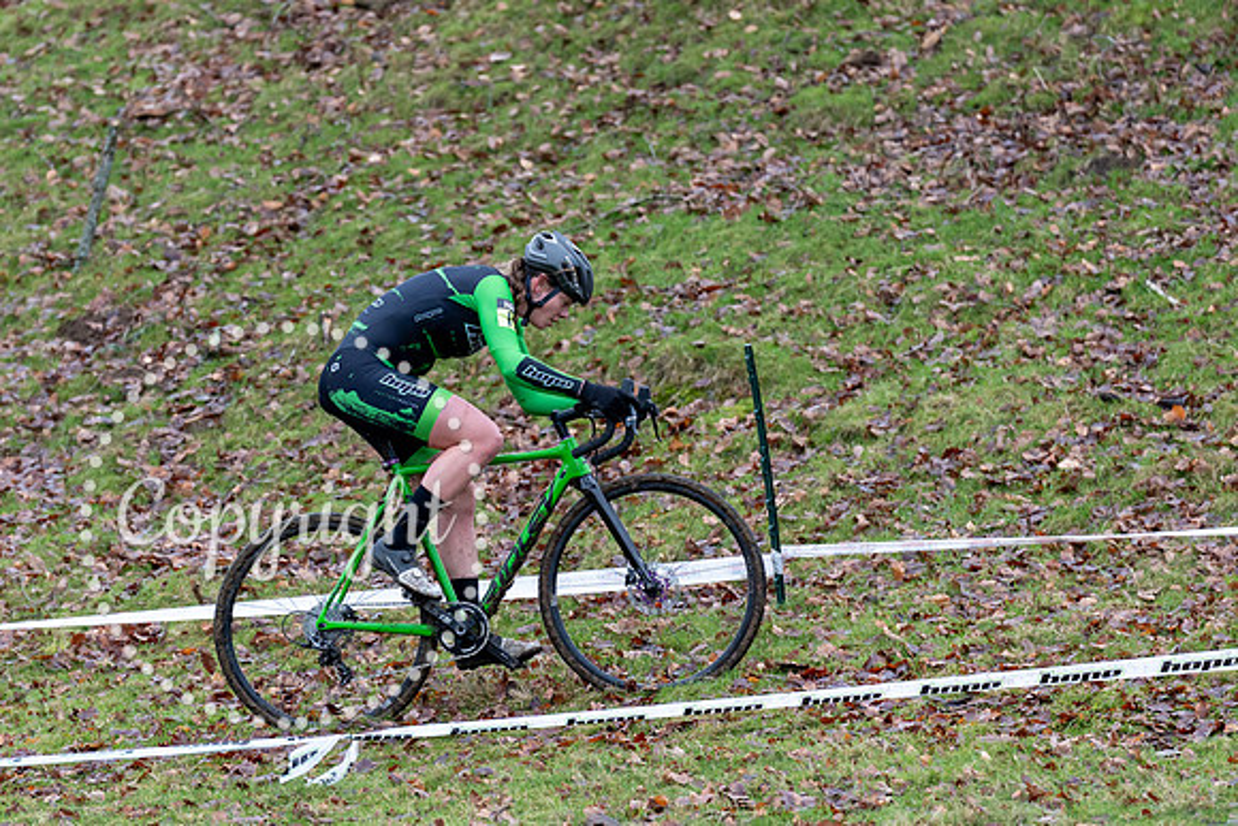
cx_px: 456
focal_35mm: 287
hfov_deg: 7.2
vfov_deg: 4.8
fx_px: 9884
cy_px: 441
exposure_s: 1/1000
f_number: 3.2
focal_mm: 200
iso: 1250
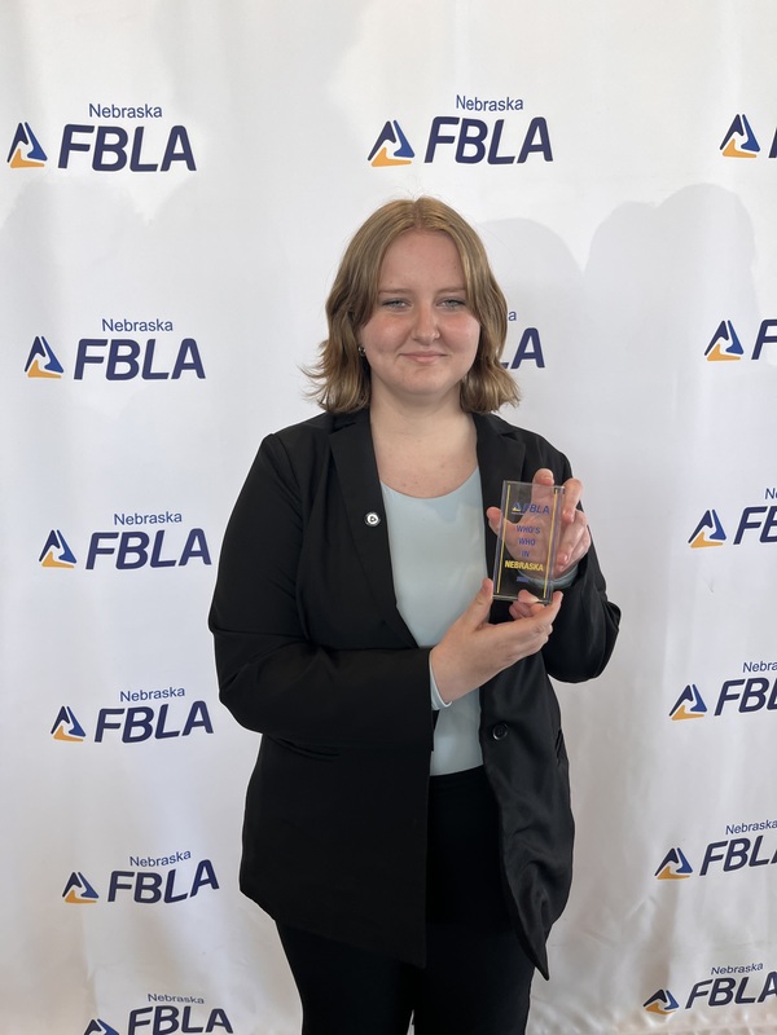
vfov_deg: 67.3
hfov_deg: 53.1
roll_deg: +0.4
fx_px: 778
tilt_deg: -11.5
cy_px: 518
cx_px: 388
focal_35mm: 26
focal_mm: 5.1
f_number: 1.6
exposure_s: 1/122
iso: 50
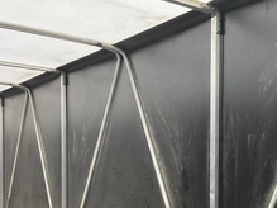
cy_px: 174
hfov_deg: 36.1
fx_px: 424
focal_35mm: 53
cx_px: 163
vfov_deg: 26.8
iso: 125
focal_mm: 3
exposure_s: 1/60
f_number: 1.8
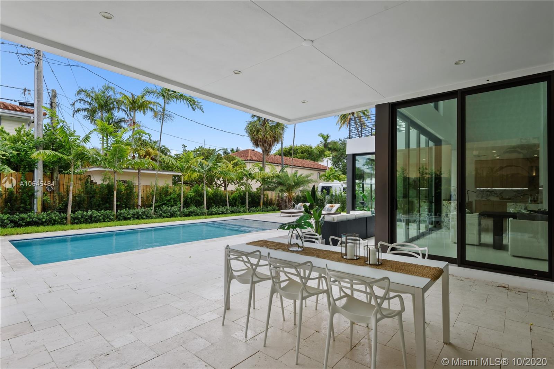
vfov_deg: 67.4
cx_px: 277
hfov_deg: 90.0
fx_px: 277
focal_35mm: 18
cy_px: 184
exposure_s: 1/200
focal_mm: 18
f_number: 8
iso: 250
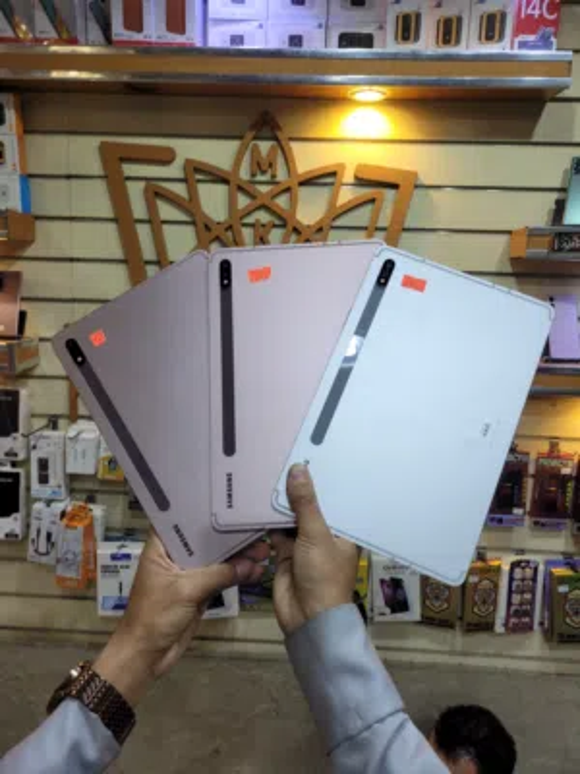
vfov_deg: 67.3
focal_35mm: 26
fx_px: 581
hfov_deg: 53.1
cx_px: 290
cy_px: 387
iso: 50
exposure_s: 1/100
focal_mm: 5.4
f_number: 1.8
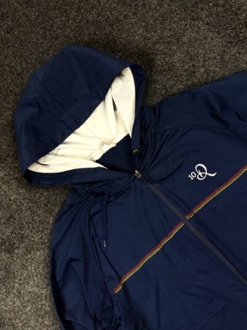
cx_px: 124
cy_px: 165
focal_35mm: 24
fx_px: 228
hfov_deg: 56.8
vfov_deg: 71.6
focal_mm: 6.76
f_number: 1.78
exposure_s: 1/50
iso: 160
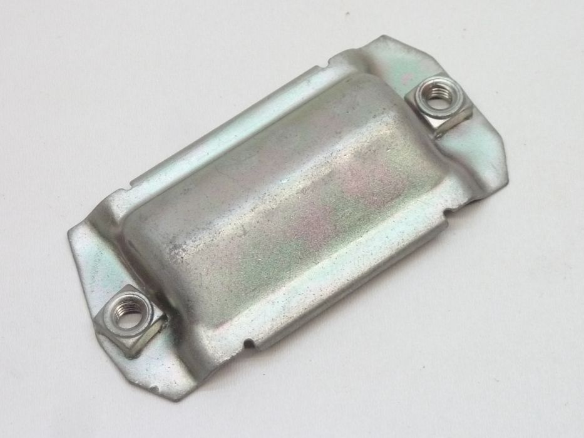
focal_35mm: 96
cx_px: 292
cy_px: 219
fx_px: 1620
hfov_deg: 20.4
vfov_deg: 15.4
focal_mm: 15.8
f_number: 4.3
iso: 400
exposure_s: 1/25
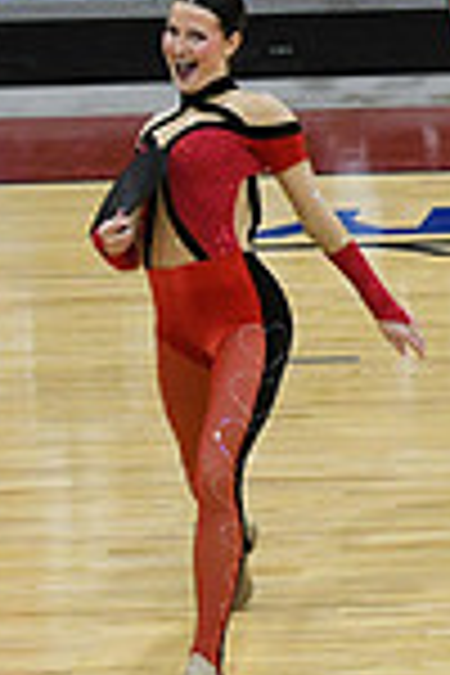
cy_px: 241
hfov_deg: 3.3
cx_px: 1197
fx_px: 7631
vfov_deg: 5.1
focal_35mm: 407
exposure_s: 1/400
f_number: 2.8
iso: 3200
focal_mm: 70
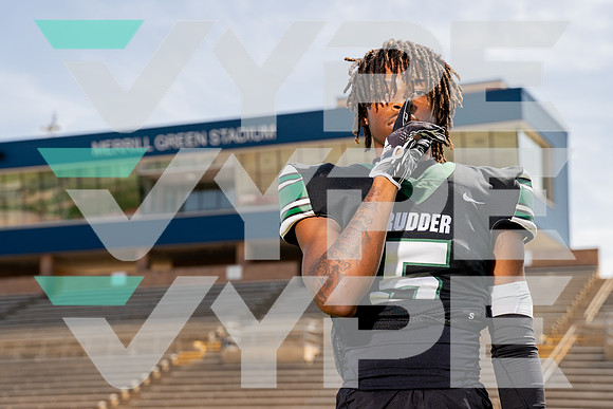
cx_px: 303
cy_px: 203
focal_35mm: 77
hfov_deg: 26.3
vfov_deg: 17.7
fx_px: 1311
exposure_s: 1/1600
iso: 100
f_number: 5
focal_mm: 70
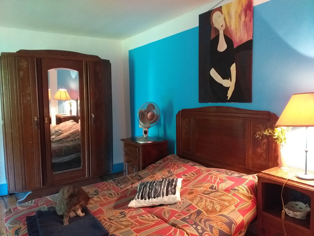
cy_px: 118
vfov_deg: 51.4
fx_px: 245
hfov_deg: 65.3
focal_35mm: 27
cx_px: 157
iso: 500
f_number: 1.9
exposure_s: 1/17
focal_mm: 3.6
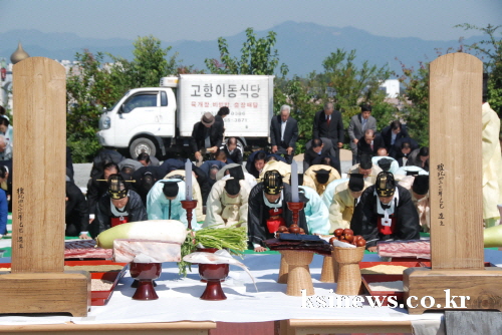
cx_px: 251
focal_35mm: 90
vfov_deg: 15.2
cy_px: 168
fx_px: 1256
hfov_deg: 22.6
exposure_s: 1/1600
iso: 800
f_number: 10
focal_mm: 60
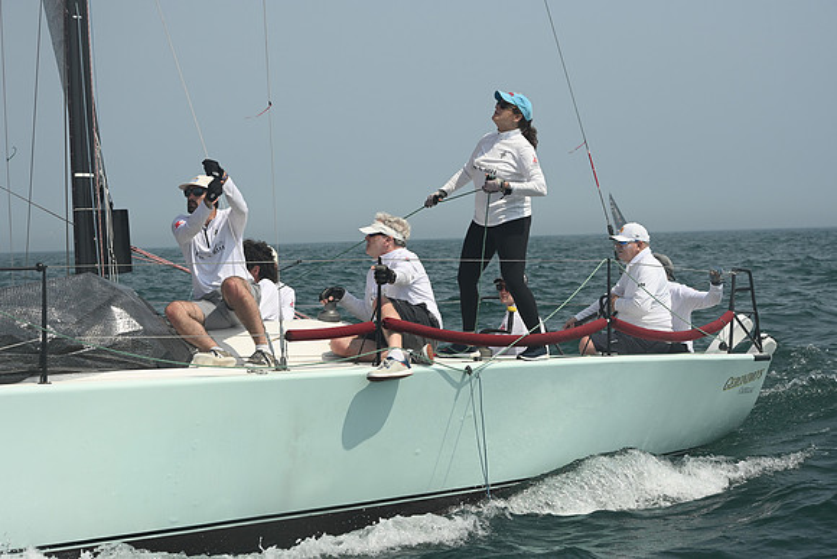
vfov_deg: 14.0
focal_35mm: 98
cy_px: 280
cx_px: 418
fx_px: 2279
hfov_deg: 20.8
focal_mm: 98
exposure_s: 1/1250
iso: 320
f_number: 9
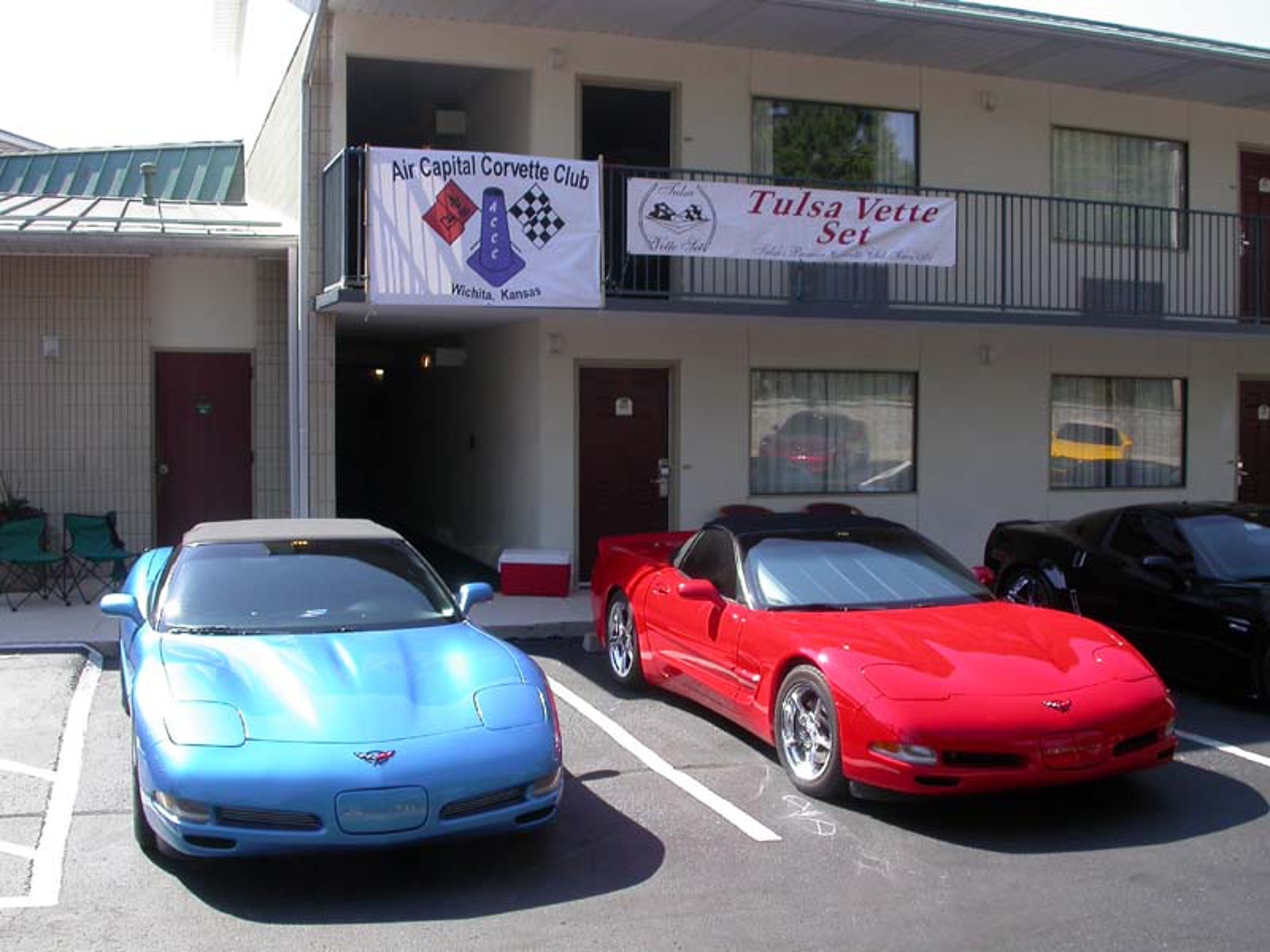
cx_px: 635
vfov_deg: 37.7
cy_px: 476
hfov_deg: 49.0
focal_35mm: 38
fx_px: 1394
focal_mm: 7.85
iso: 100
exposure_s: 1/179
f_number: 6
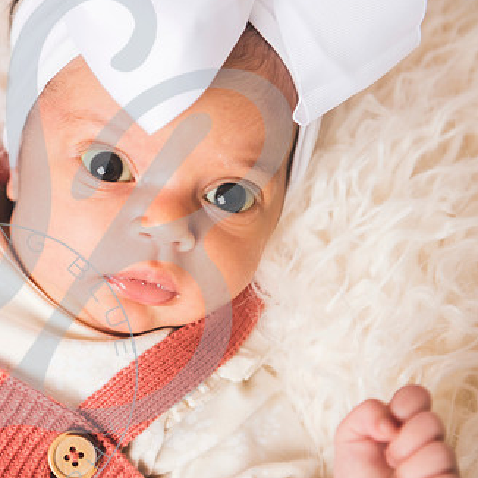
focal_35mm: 106
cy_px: 250
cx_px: 60
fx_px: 1656
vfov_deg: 16.4
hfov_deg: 16.2
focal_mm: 70
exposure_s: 1/125
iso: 200
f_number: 3.5
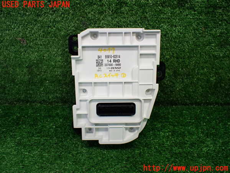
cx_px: 115
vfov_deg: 46.8
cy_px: 86
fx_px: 199
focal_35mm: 30
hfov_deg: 60.0
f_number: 2.3
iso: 250
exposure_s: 1/125
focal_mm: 5.4
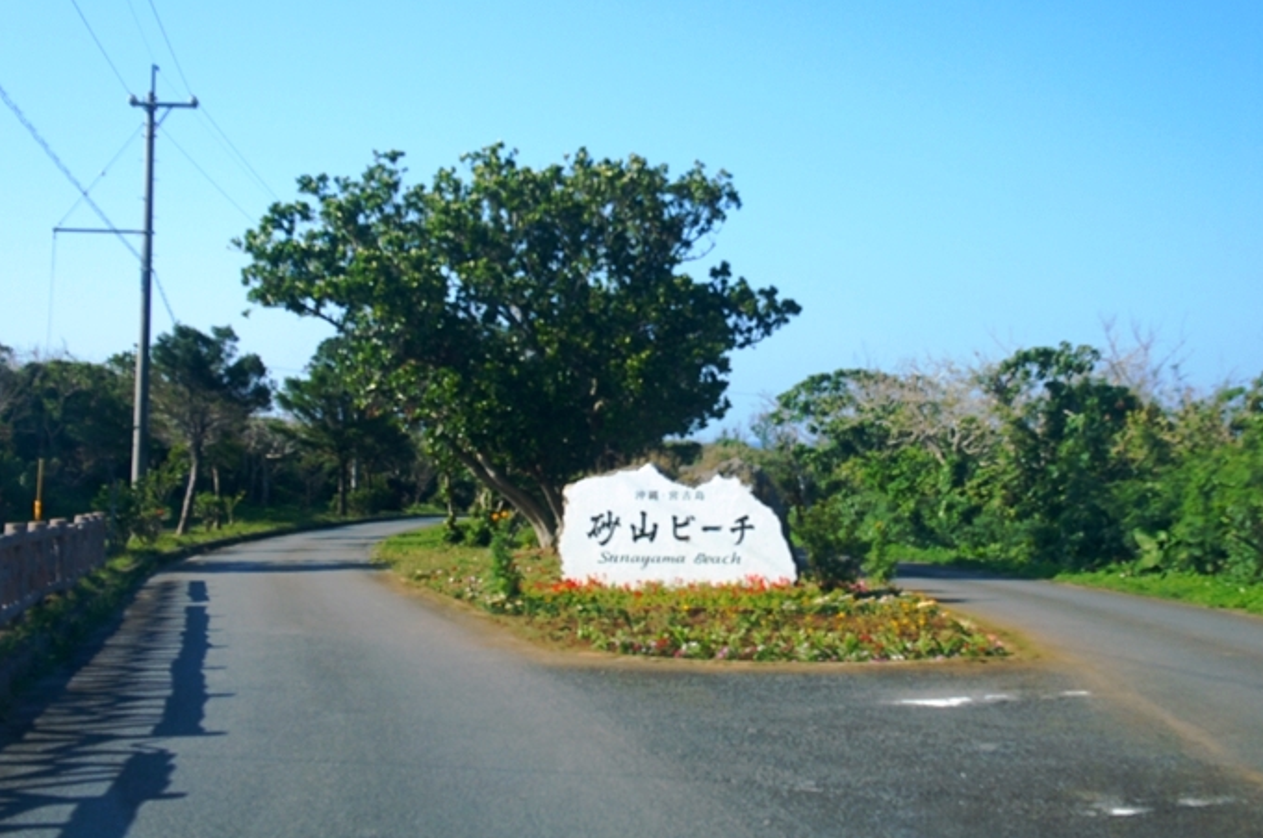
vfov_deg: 28.2
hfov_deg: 41.5
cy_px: 357
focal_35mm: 48
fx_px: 1667
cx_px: 664
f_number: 6.3
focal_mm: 27
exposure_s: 1/500
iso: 200
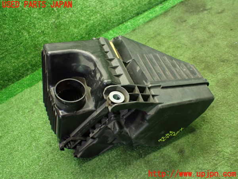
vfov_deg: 46.8
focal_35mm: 30
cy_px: 90
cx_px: 119
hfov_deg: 60.0
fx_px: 206
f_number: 2.3
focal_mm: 5.4
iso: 800
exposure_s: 1/60
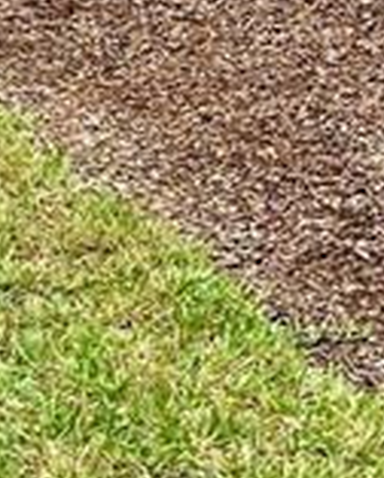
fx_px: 2751
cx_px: 771
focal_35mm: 194
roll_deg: +1.0
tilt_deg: -1.7
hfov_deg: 7.6
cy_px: -542
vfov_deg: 9.2
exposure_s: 1/1252
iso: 50
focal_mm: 5.7
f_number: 1.5
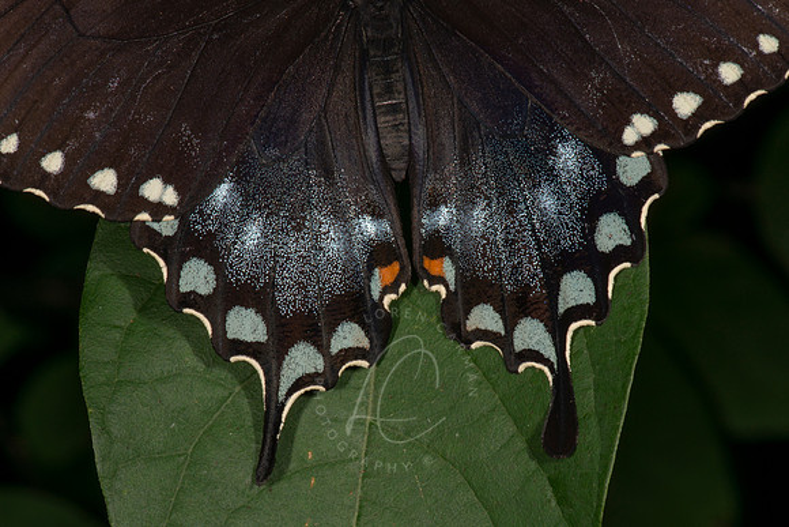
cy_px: 327
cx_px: 395
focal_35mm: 130
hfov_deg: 15.7
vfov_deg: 10.5
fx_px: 2854
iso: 100
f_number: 32
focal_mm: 105
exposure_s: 1/250
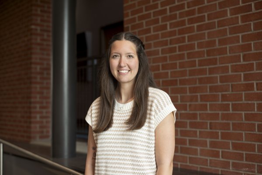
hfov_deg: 39.6
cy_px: 88
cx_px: 131
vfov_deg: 27.0
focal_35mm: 50
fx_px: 364
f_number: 2.8
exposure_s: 1/125
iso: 320
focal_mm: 50
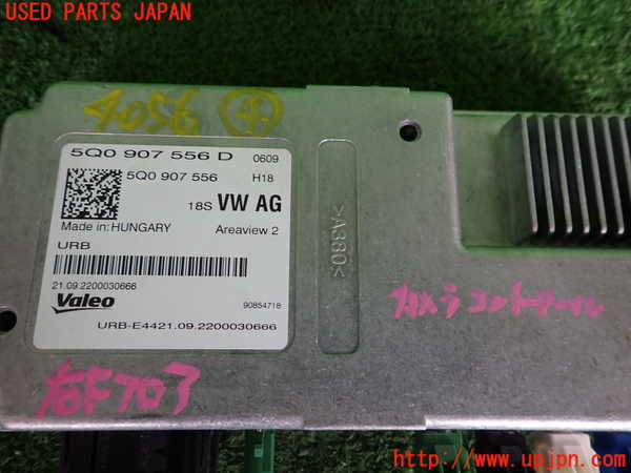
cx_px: 316
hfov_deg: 69.4
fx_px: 456
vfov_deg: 54.9
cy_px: 236
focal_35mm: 25
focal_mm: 4.5
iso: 200
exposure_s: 1/30
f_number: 2
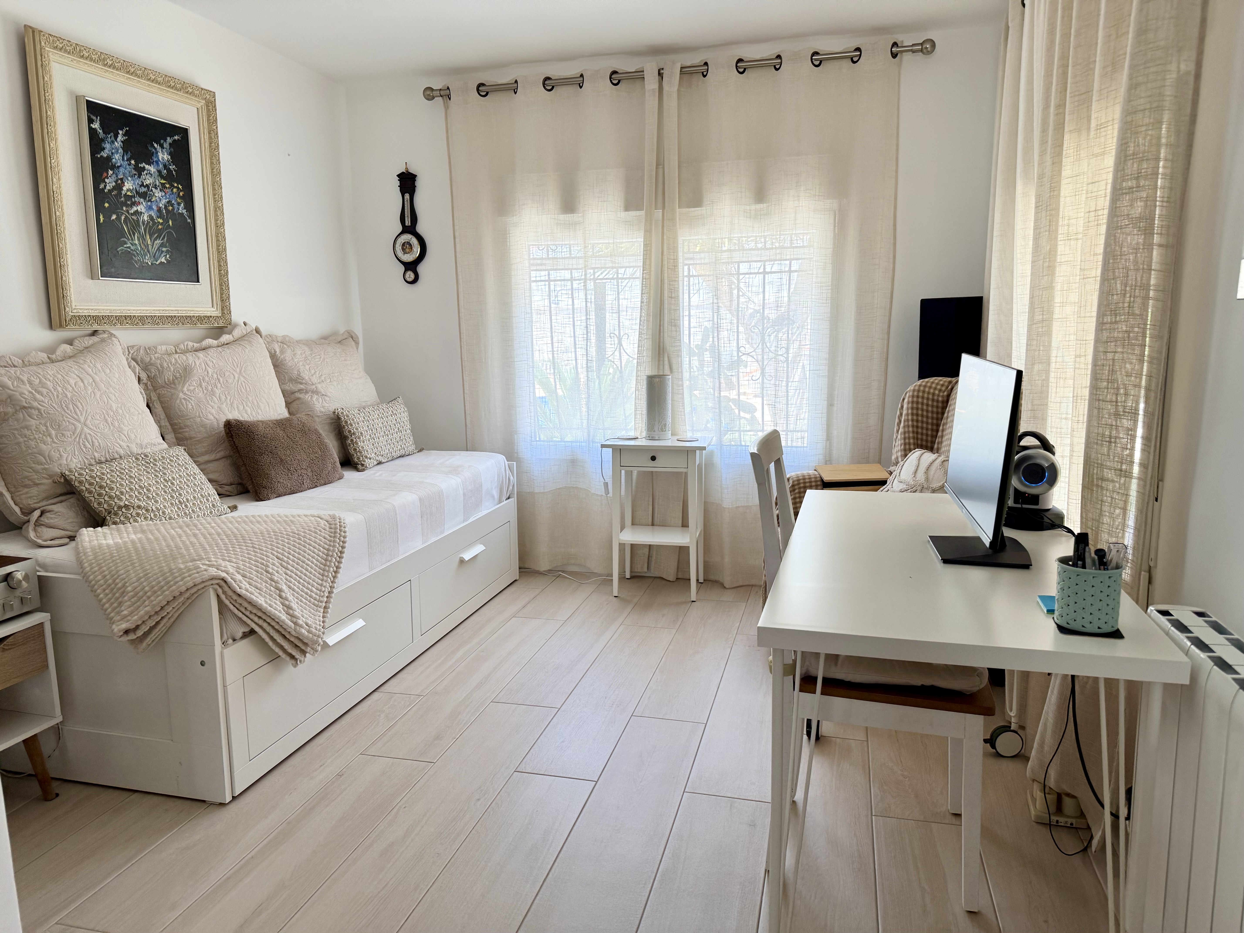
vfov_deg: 56.8
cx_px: 622
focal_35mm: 24
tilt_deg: -9.0
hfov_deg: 71.6
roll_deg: +0.7
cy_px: 466
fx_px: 862
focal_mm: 6.76
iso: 100
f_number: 1.78
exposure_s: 1/231
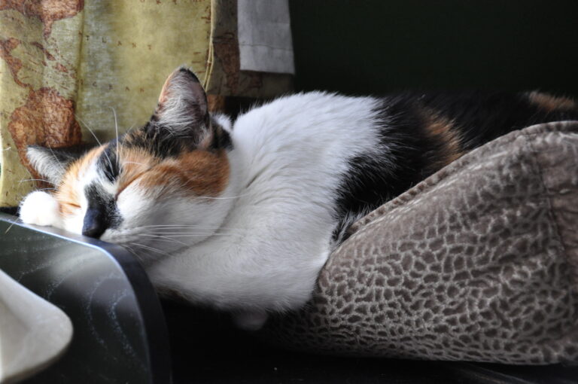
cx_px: 289
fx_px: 1491
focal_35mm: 93
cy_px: 192
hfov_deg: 21.9
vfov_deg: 14.7
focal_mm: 62
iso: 1600
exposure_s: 1/60
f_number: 5.3
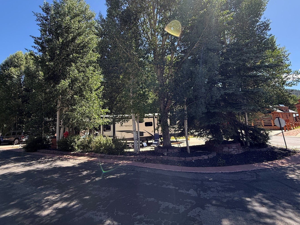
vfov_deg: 73.9
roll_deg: +1.8
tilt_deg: +14.6
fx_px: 147
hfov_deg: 91.0
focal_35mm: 17
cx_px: 145
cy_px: 90
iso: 64
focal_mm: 2.22
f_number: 2.2
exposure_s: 1/455
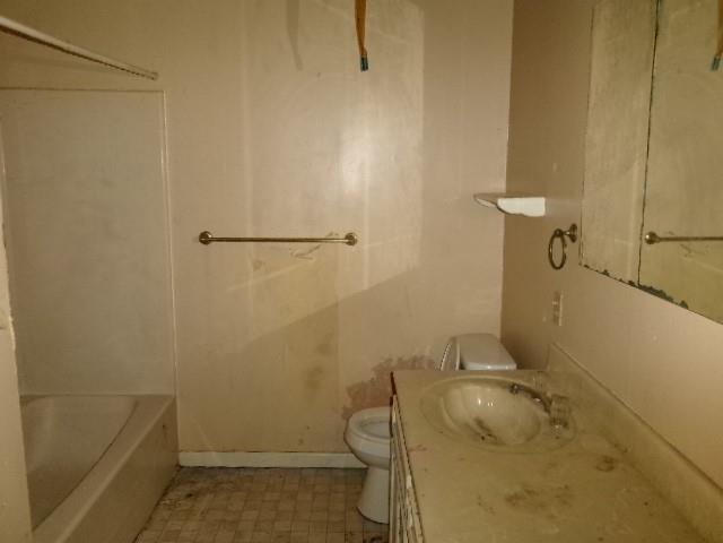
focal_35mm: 28
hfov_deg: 63.4
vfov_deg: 49.7
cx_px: 362
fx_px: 585
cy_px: 272
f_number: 3.9
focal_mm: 5.1
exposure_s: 1/34
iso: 400
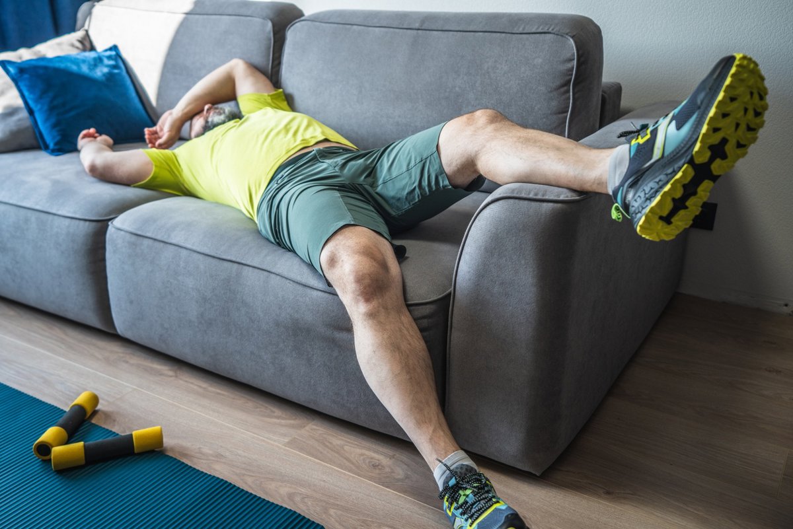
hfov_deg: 54.4
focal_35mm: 35
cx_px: 396
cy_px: 264
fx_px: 771
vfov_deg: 37.9
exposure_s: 1/125
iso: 200
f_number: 2.8
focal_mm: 35
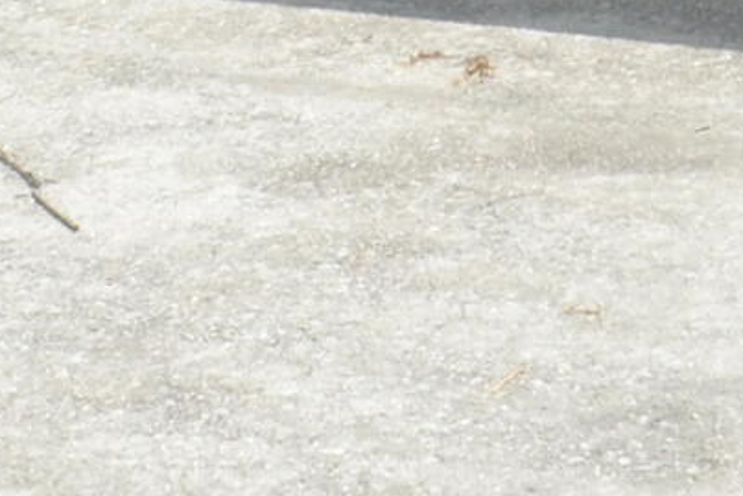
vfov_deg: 6.2
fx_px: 4150
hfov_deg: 10.1
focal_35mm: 201
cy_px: -1112
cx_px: -65
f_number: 5.6
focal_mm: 18
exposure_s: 1/1600
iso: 400
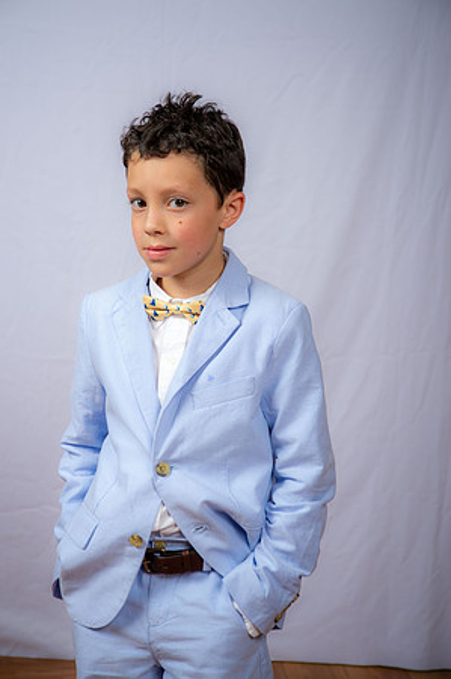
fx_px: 1318
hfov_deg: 19.4
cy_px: 340
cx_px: 226
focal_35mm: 70
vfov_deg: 28.9
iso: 250
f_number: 6.3
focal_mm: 70
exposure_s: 1/160
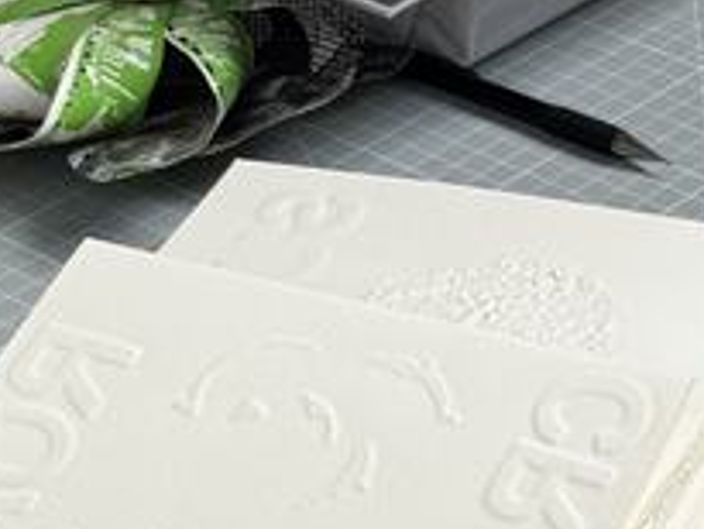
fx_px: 3805
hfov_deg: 10.2
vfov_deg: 7.9
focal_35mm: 187
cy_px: 227
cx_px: 1078
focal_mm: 6.76
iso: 64
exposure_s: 1/832
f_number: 1.78
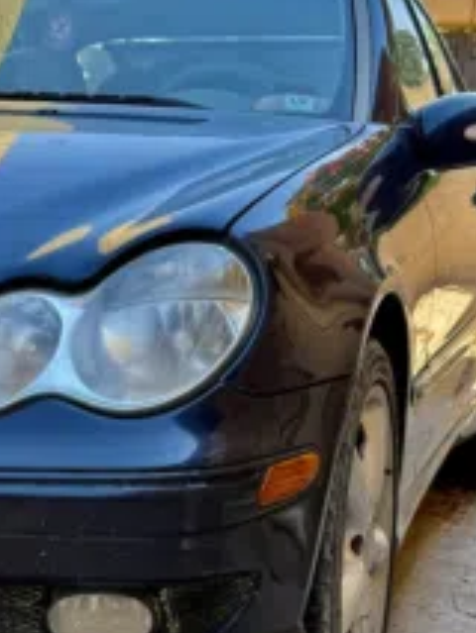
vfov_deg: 21.5
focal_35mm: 90
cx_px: 101
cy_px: 490
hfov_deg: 16.3
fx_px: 1648
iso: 100
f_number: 1.78
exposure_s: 1/675
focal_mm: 6.76
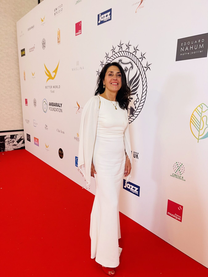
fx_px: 208
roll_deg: -0.9
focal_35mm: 26
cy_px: 138
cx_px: 104
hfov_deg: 53.1
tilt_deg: -9.1
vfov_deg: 67.3
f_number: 1.6
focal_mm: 5.1
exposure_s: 1/50
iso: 125
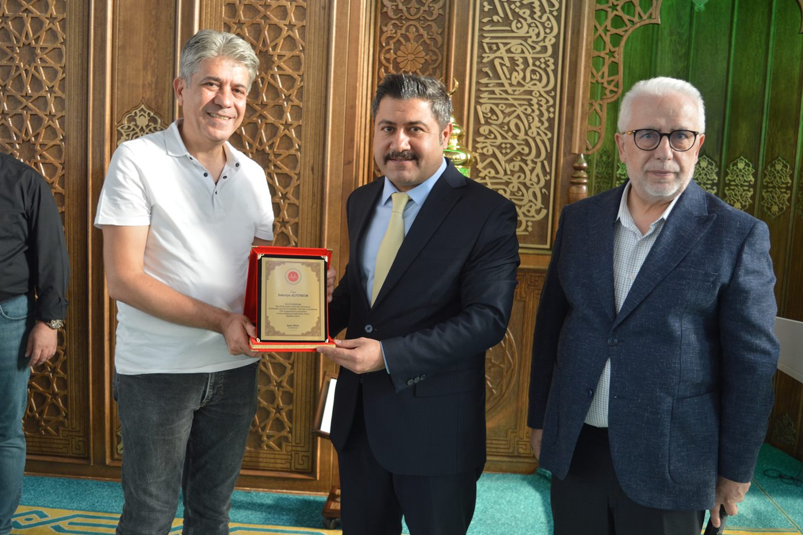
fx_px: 736
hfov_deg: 57.2
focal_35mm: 33
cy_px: 268
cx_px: 402
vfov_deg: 40.0
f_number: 3.8
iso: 400
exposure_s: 1/60
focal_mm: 22
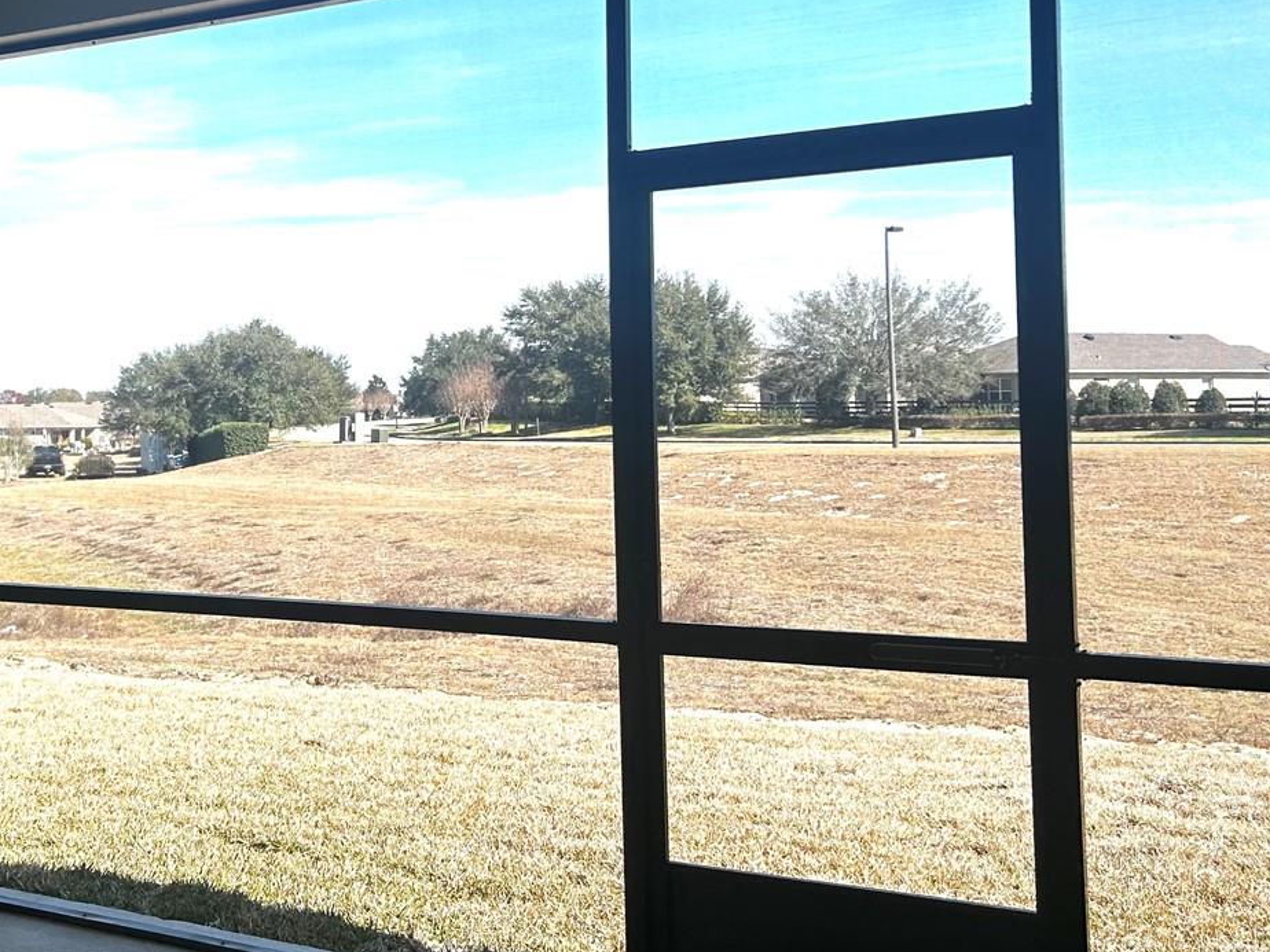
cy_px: 334
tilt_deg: +1.8
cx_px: 374
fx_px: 1651
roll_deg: +0.6
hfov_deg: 41.3
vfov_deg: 32.0
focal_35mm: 45
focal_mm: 5.7
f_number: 1.5
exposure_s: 1/1645
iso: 50
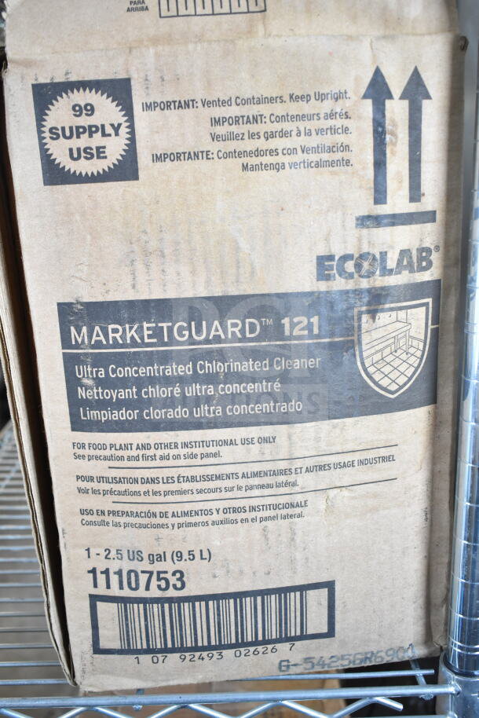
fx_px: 718
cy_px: 359
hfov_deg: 36.9
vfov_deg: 53.1
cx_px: 240
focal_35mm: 36
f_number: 4
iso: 1600
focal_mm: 24
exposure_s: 1/125
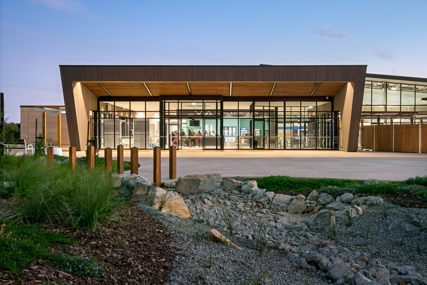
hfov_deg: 53.1
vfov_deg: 36.9
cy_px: 142
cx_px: 214
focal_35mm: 36
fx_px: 427
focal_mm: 36
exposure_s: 13
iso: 100
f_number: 11
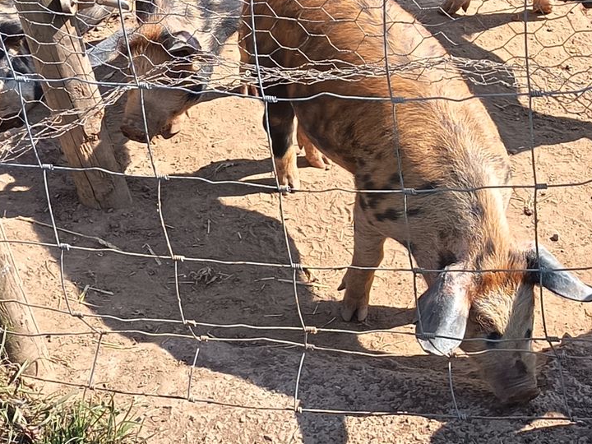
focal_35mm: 80
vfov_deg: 18.3
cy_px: 121
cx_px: 489
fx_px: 1368
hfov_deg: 24.0
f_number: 1.75
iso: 214
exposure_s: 1/600
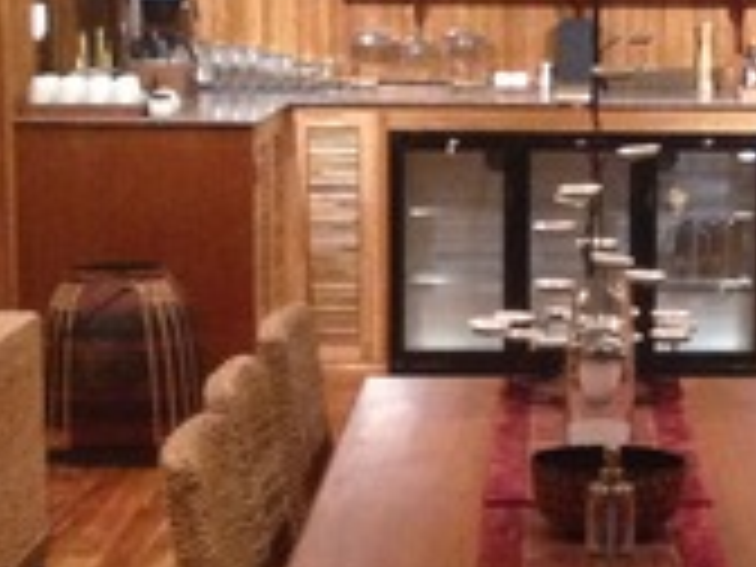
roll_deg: +0.8
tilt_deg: -10.0
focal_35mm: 130
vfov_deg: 11.4
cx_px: 572
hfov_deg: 15.1
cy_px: 412
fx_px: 2839
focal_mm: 4.12
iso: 500
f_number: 2.4
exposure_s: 1/15
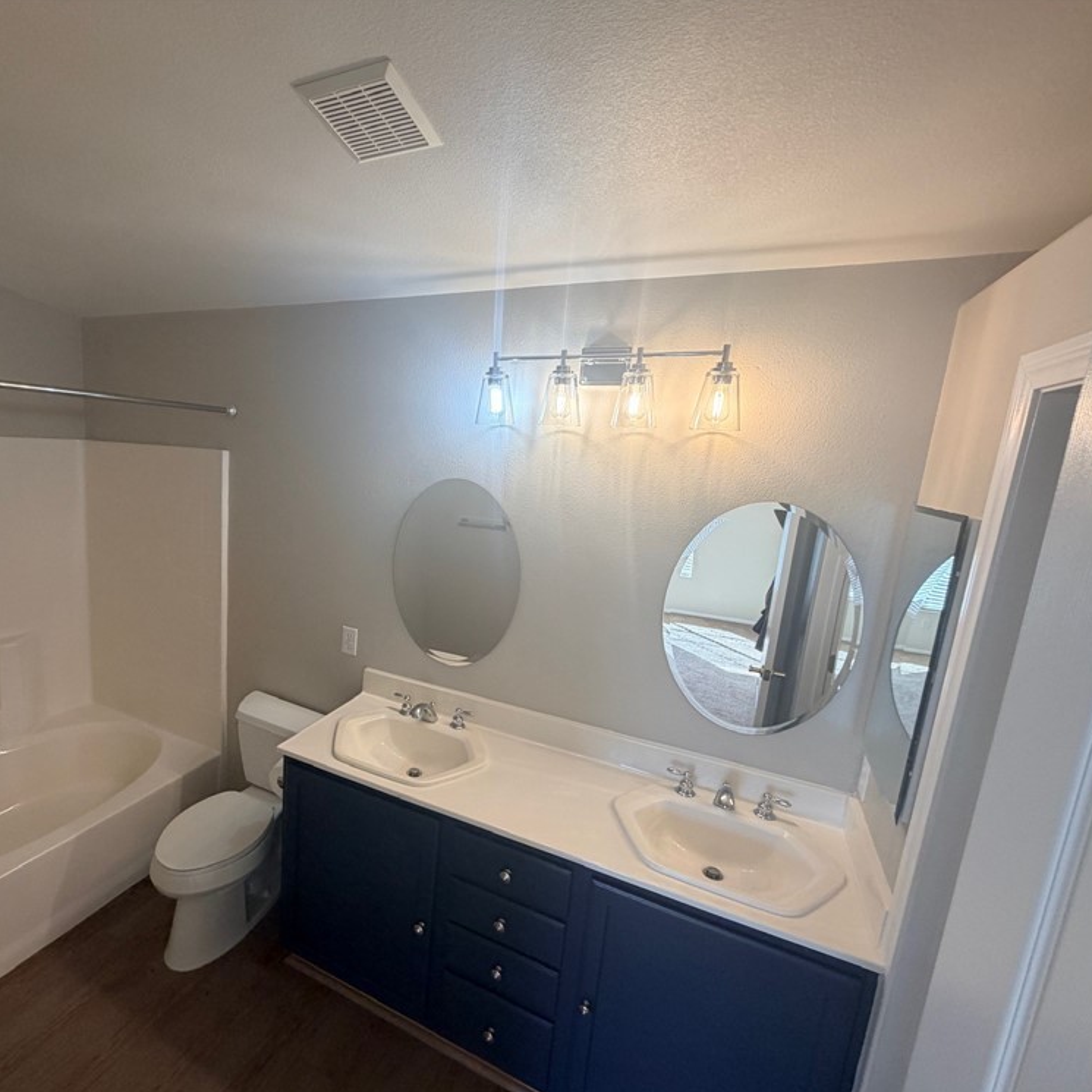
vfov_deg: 84.0
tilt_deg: -13.0
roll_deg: -1.9
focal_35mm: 17
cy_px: 557
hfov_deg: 82.3
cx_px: 407
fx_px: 607
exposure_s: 1/120
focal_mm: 2.22
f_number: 2.2
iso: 125
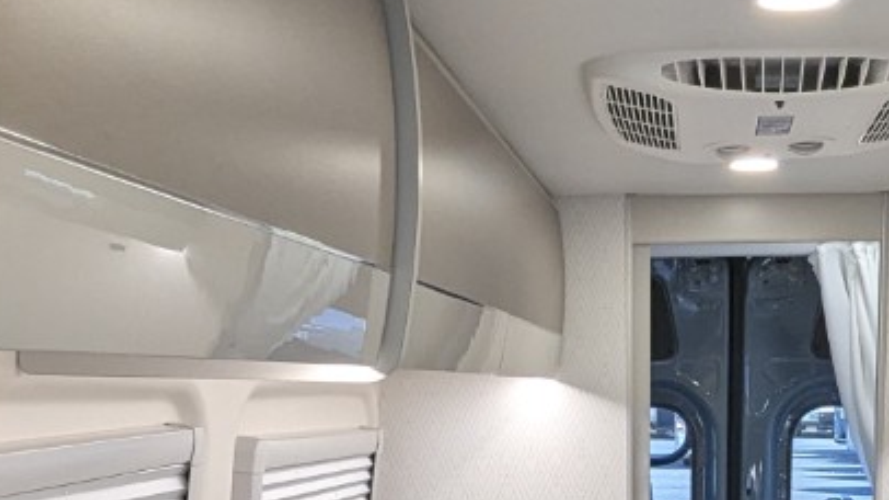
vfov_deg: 19.0
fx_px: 1414
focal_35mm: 60
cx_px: 566
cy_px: 590
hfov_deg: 34.7
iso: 107
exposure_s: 1/112
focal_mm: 2.35
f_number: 2.2
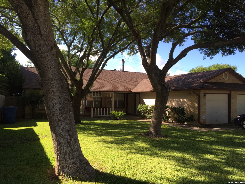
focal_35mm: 29
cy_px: 92
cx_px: 122
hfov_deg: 61.7
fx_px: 205
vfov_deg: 48.2
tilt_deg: +1.8
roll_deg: -1.3
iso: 32
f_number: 2.2
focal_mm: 4.15
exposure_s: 1/590
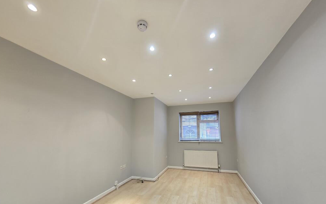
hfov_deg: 105.3
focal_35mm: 14
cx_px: 161
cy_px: 121
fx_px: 124
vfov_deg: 77.9
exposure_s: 1/50
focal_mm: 2.2
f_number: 2.2
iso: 125
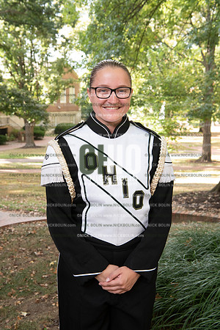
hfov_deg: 27.0
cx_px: 110
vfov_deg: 39.6
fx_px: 458
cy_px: 165
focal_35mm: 50
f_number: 8
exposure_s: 1/100
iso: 800
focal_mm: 50
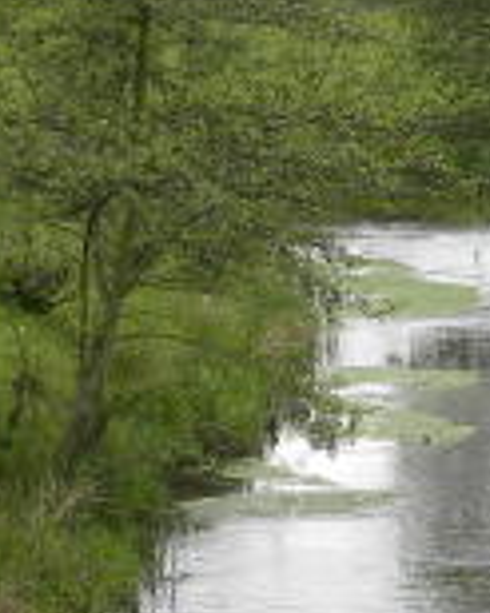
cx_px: 713
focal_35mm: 235
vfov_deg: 8.2
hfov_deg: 6.5
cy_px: 390
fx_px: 4264
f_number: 4
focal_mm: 10.3
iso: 64
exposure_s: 1/166
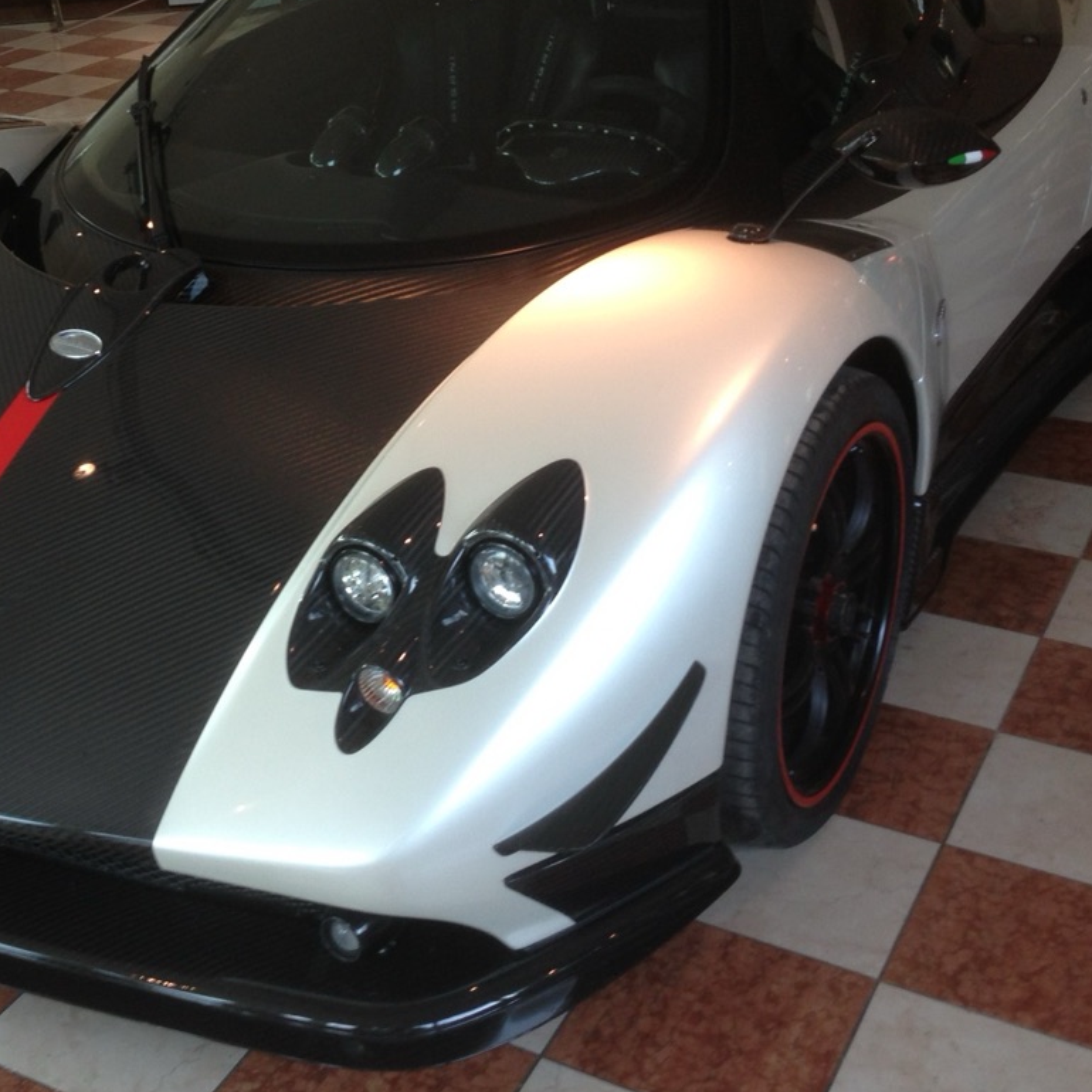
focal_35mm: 53
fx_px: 1892
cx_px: 391
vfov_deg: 32.0
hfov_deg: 32.0
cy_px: 389
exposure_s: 1/20
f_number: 2.4
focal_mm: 4.13
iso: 64
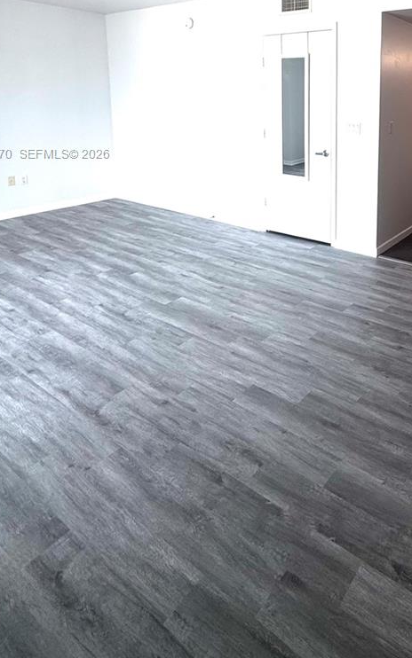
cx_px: 344
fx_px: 431
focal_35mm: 24
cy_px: 154
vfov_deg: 69.2
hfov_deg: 47.6
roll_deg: +0.0
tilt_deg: -6.5
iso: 40
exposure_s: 1/142
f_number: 2.2
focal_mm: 2.22
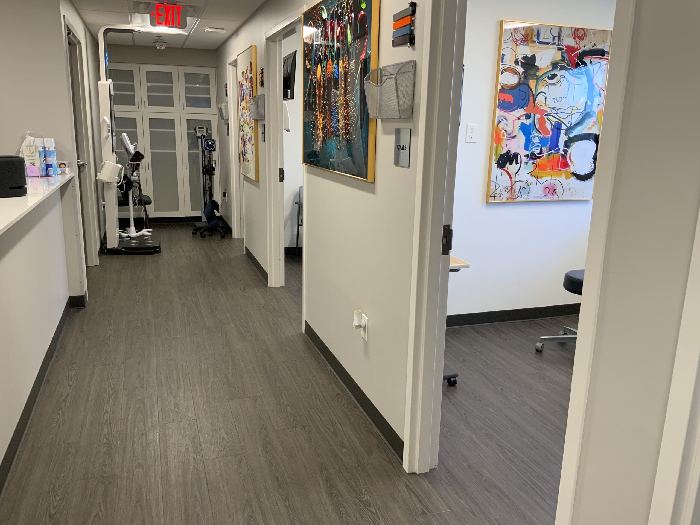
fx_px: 586
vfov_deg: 48.2
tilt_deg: -14.3
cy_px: 262
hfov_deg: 61.7
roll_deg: -1.6
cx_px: 350
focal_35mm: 29
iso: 64
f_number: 1.8
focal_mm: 3
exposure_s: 1/60
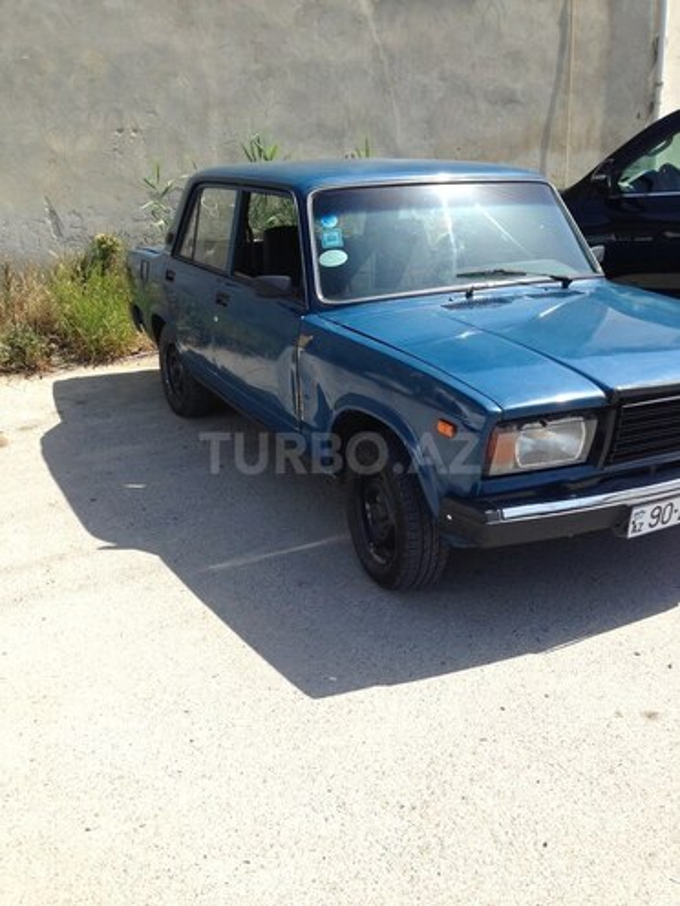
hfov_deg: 42.9
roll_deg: +0.8
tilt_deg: -15.2
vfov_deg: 55.4
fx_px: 864
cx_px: 340
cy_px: 453
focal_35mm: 33
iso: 50
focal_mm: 4.12
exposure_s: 1/985
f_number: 2.4
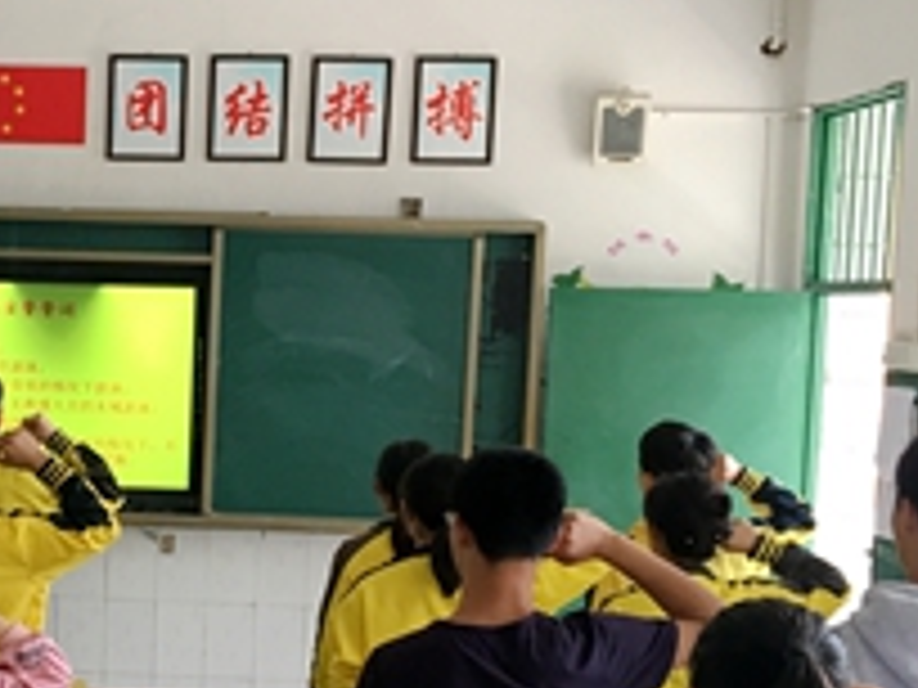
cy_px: 470
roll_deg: -0.4
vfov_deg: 20.6
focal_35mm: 71
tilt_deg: -3.4
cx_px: 68
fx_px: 1883
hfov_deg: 26.4
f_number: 2.2
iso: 50
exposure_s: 1/33
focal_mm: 4.15
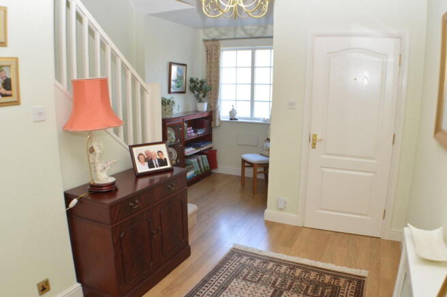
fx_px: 409
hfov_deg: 57.3
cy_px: 148
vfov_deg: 39.9
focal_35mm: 33
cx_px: 224
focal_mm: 22
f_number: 8
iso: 200
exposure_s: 1/10
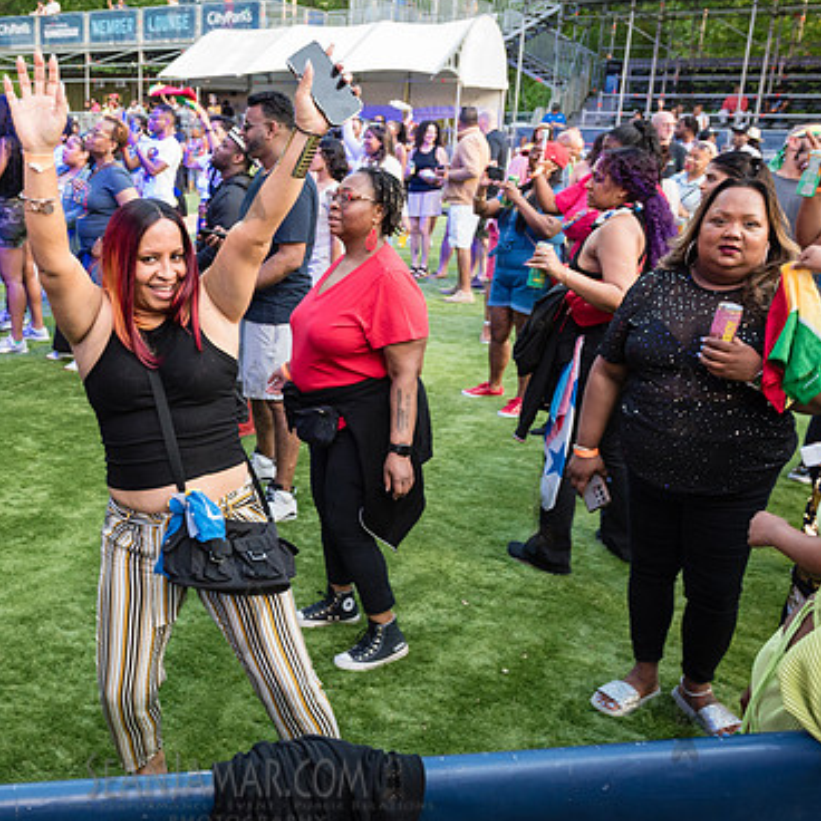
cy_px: 400
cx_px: 220
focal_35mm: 35
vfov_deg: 47.2
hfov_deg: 45.8
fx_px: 939
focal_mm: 24
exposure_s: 1/125
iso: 1000
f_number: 3.5
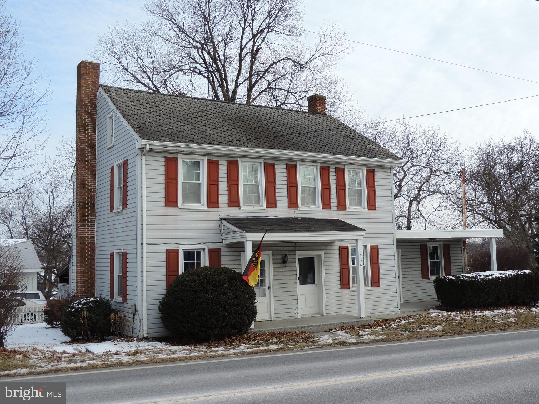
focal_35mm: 40
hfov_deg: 46.8
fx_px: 623
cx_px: 270
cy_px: 202
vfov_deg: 36.0
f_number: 3.3
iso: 80
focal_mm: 7.1
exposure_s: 1/640
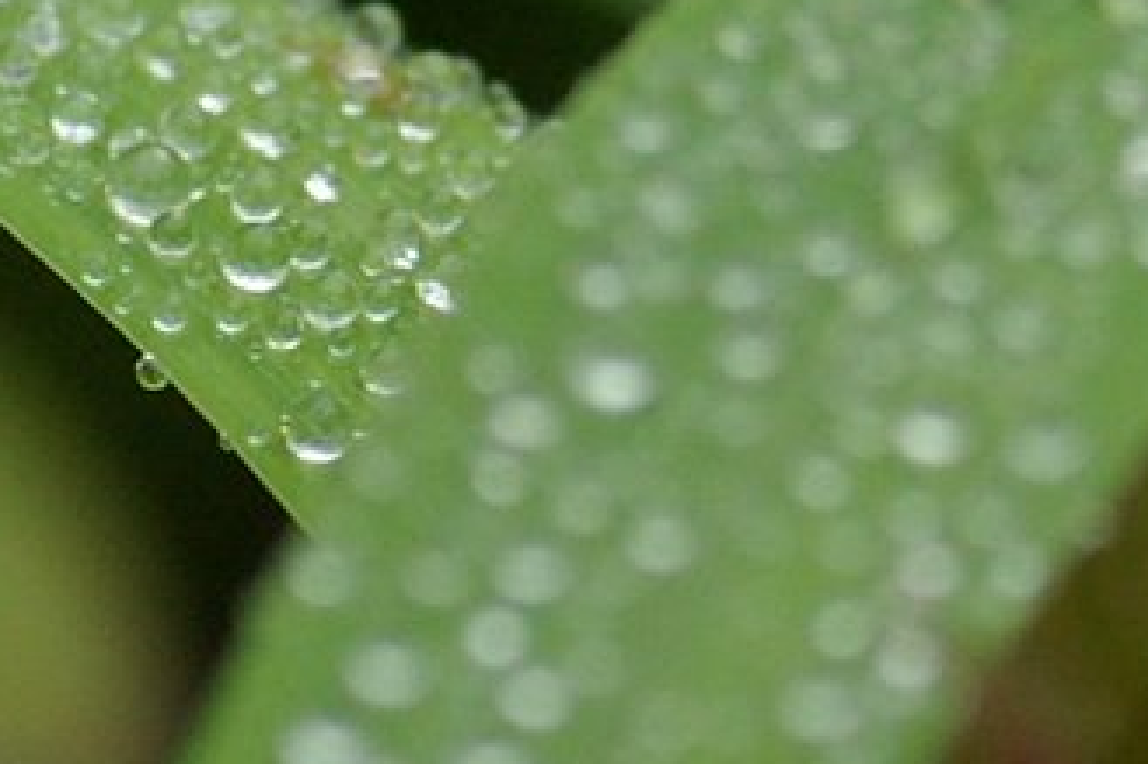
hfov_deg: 4.9
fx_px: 13386
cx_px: 1528
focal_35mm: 420
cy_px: -58
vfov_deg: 3.3
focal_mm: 90
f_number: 5.6
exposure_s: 1/400
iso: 400
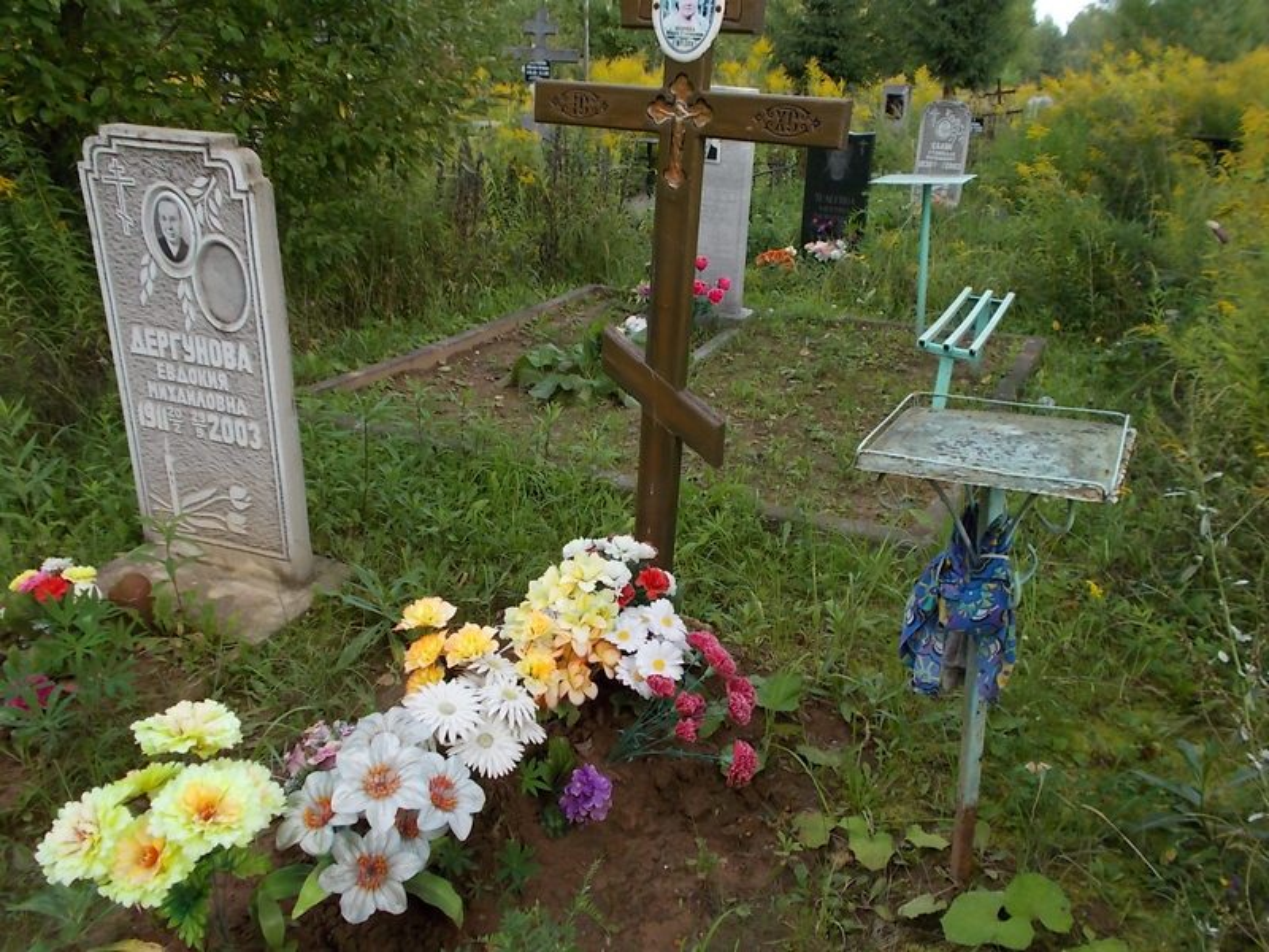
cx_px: 634
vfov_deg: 46.8
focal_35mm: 30
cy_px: 476
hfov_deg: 60.0
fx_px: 1100
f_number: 3.4
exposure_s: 1/160
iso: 80
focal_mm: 5.3
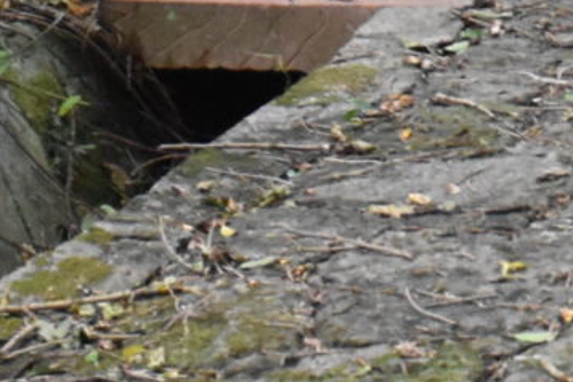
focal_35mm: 344
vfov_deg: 3.9
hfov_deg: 5.9
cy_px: -766
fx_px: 5475
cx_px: 1063
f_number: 5
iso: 2500
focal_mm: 32
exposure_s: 1/100
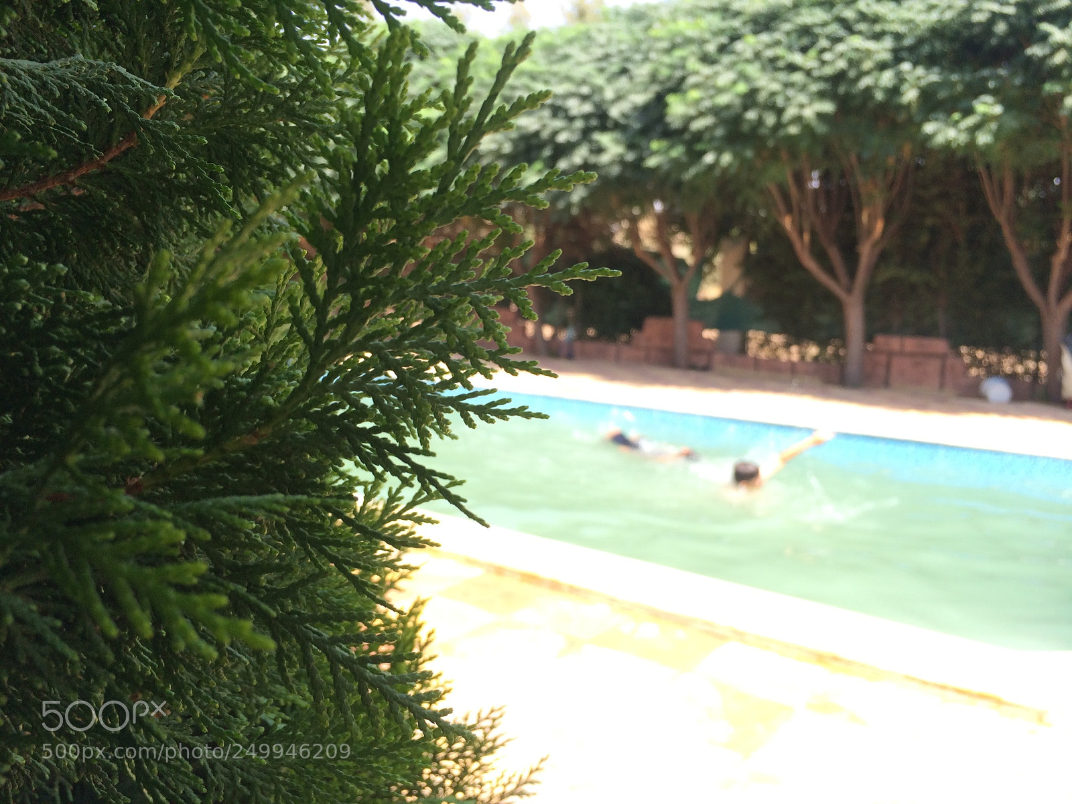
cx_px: 536
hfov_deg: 61.7
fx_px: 898
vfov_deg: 48.2
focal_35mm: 29
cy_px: 402
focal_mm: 4.15
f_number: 2.2
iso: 32
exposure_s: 1/387
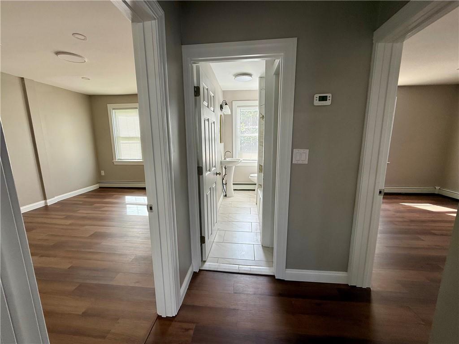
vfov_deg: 85.7
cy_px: 172
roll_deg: +0.3
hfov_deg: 102.1
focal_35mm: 14
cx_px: 230
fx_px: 186
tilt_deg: -9.3
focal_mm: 2.22
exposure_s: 1/101
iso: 64
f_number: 2.2
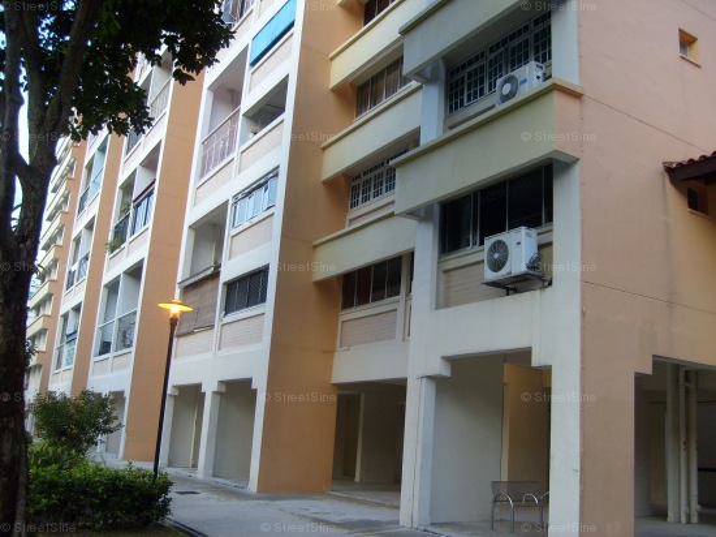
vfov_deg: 40.7
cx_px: 358
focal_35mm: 35
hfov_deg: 52.6
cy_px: 268
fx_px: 724
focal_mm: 5.8
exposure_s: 1/60
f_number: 2.8
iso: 80
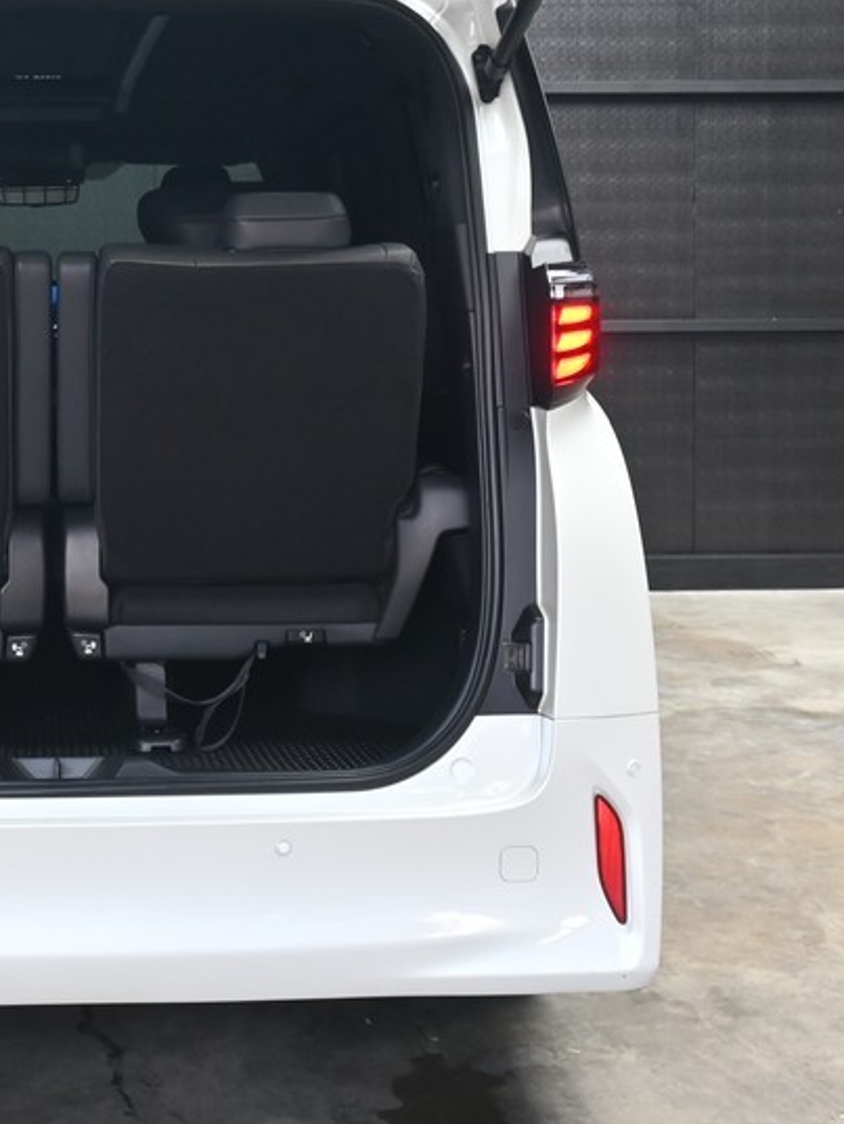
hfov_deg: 22.1
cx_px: 90
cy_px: 390
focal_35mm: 65
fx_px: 2112
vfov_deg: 29.6
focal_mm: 22
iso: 800
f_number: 6.7
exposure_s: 1/125
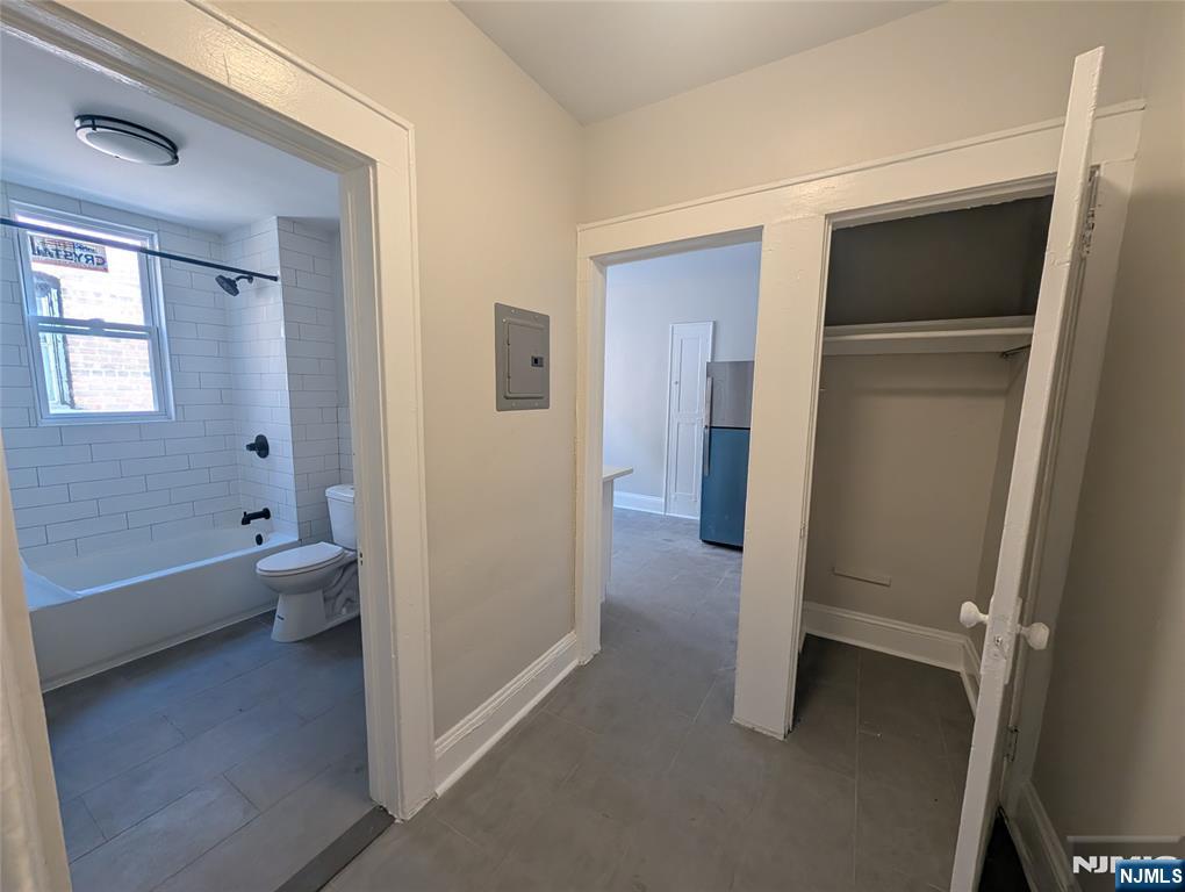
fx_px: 411
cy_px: 446
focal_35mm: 12
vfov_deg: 94.6
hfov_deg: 110.5
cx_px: 592
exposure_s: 1/140
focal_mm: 2.02
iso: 50
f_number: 1.7
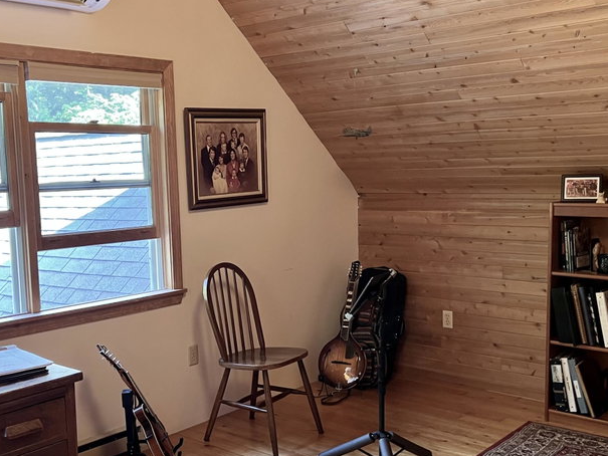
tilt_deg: -7.5
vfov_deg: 32.8
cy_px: 260
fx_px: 773
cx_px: 232
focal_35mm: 44
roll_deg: +1.5
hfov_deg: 42.6
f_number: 1.5
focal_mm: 5.7
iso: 125
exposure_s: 1/60
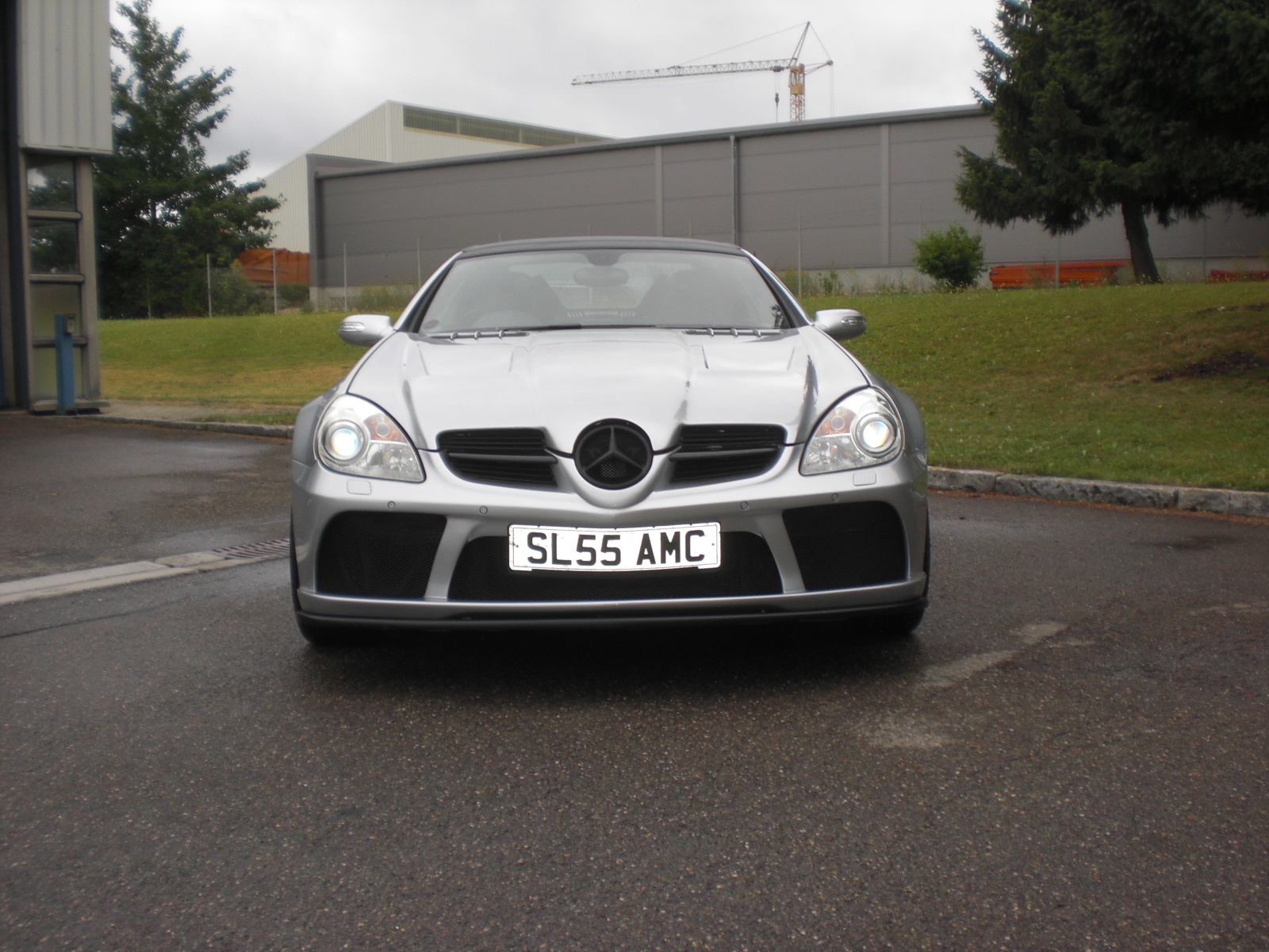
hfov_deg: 49.0
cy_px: 476
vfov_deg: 37.7
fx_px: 1393
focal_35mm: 38
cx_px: 634
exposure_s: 1/200
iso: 64
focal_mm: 6.3
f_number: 3.1
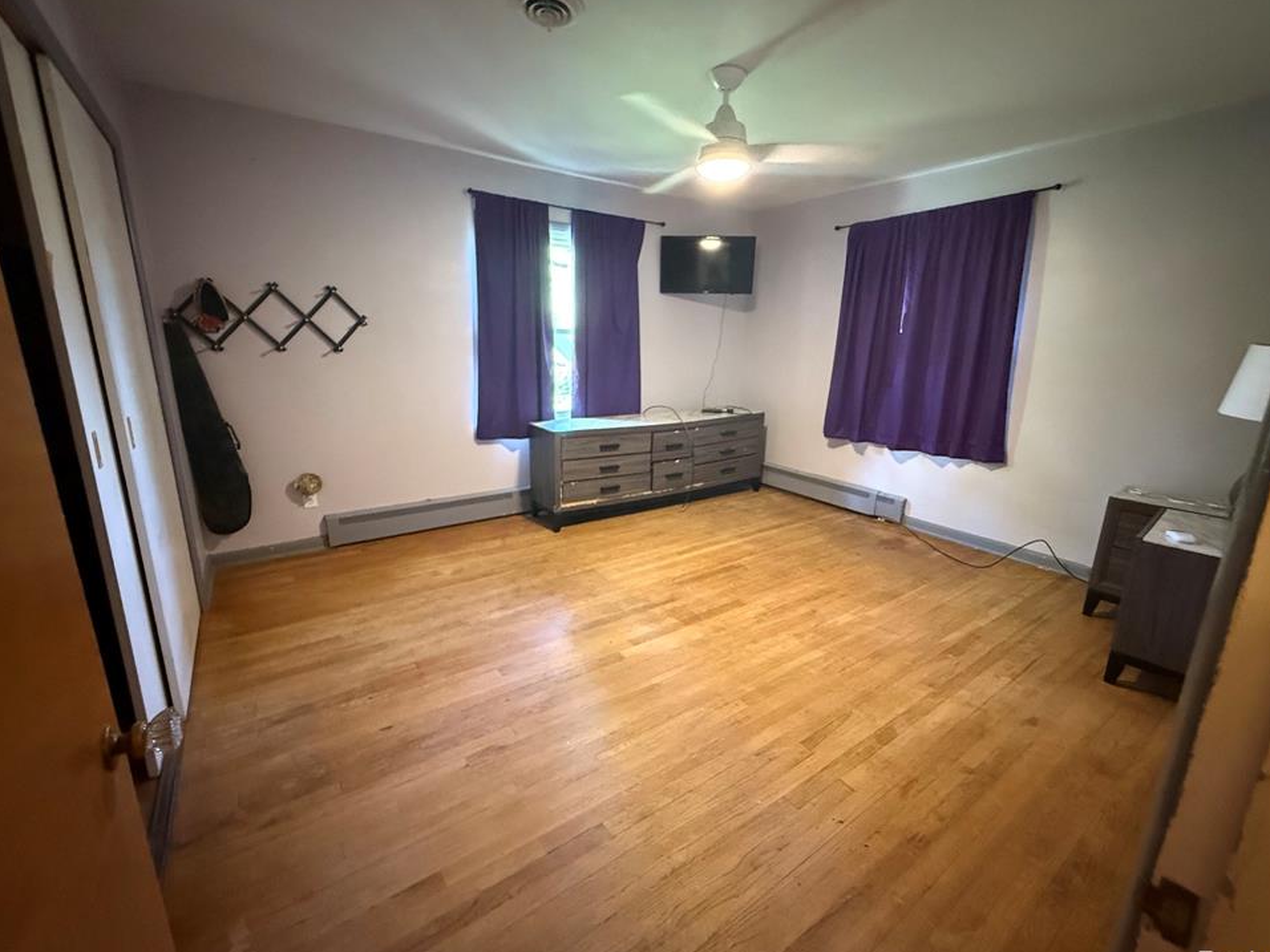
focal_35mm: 15
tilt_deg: -13.3
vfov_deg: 81.7
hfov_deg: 98.1
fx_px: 550
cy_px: 473
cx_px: 652
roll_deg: -1.4
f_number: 2.2
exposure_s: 1/40
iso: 1250
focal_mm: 2.22
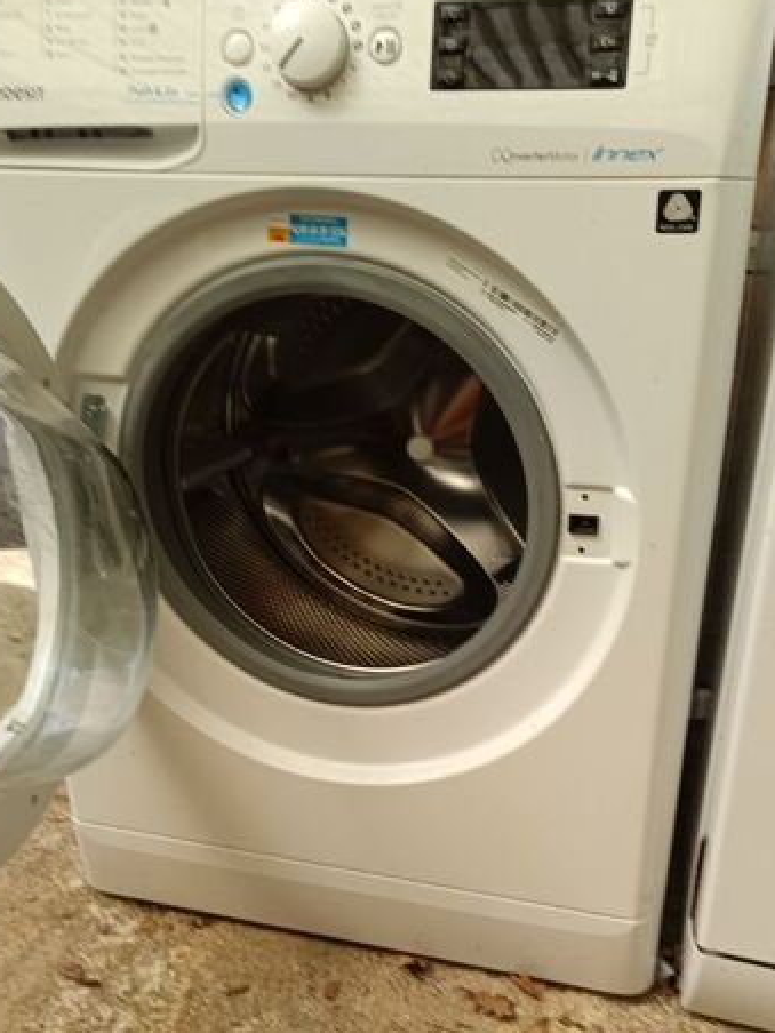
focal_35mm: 34
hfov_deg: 41.7
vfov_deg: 52.7
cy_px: 704
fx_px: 1015
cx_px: 336
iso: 53
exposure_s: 1/310
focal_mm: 5.59
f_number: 1.88
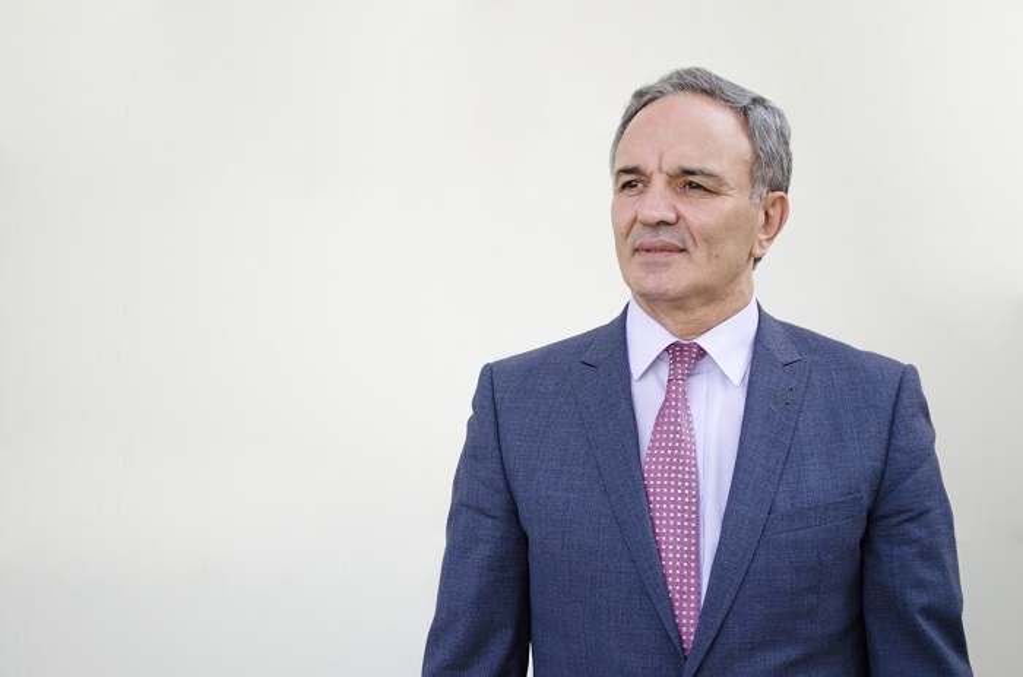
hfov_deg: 24.7
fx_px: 2339
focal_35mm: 82
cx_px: 512
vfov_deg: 16.5
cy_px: 338
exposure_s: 1/160
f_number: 6.3
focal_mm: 55
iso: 200
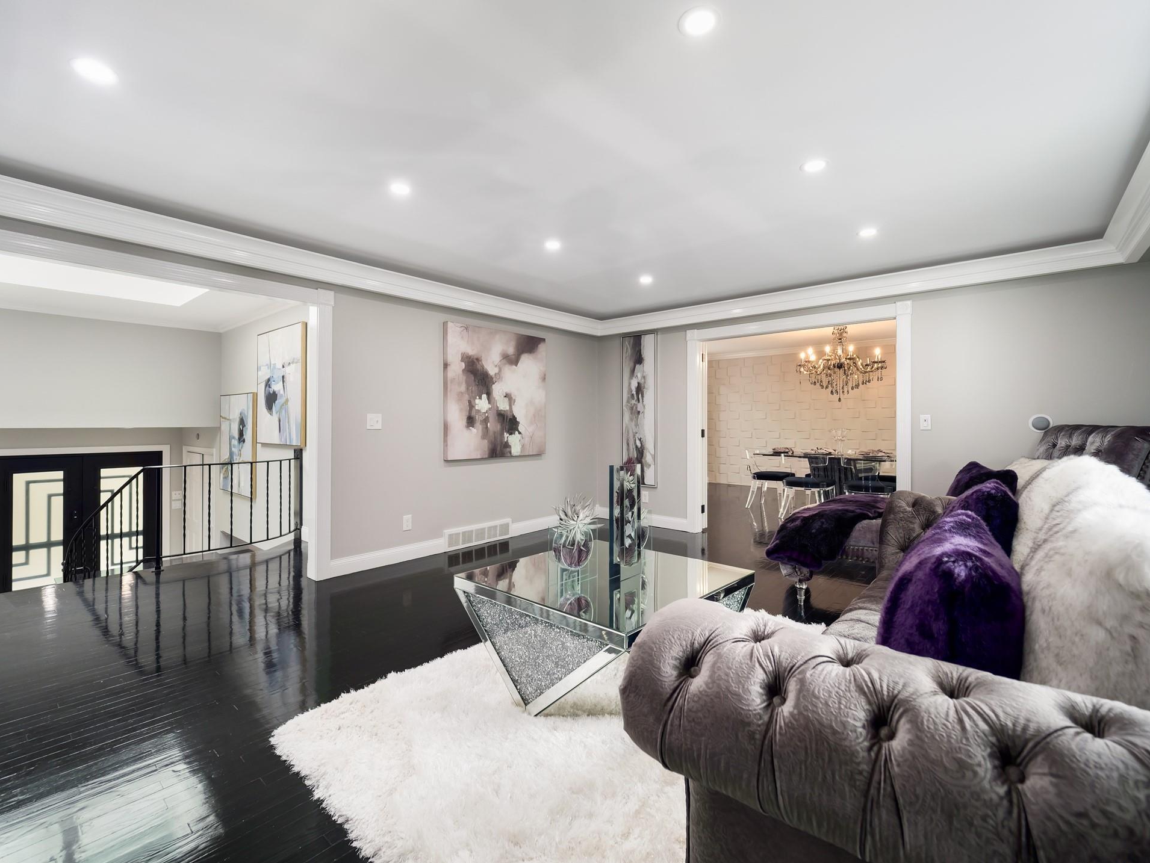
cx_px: 586
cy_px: 424
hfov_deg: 98.1
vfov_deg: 81.8
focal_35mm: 15
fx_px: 499
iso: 800
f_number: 2.8
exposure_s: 1/30
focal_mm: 7
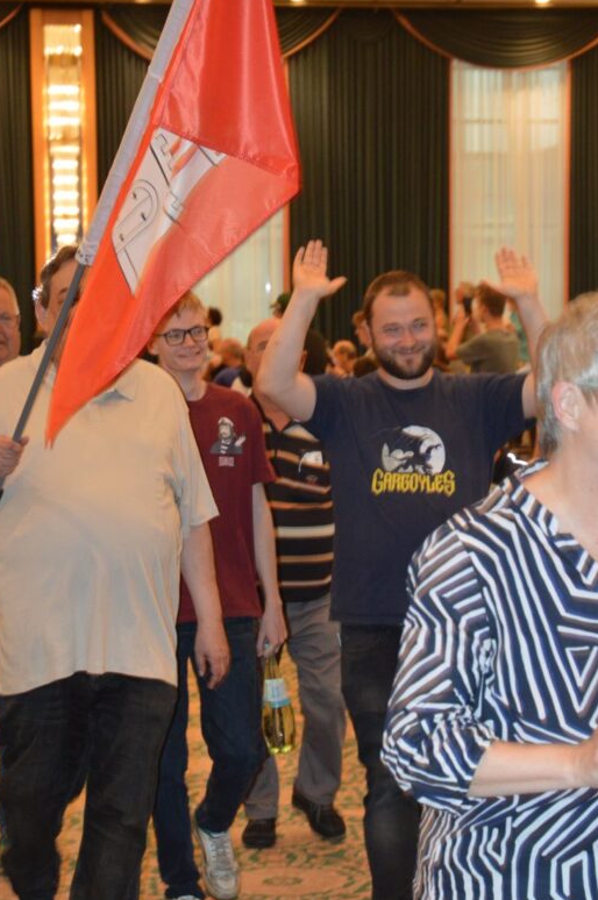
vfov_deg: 19.5
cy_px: 520
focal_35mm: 105
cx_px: 386
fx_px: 2623
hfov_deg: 13.0
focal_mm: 50
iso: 1100
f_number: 4.5
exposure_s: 1/60
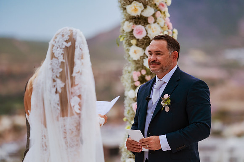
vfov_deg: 9.6
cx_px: 130
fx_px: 971
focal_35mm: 143
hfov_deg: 14.3
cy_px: 86
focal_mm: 135
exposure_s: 1/1600
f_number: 1.8
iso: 800
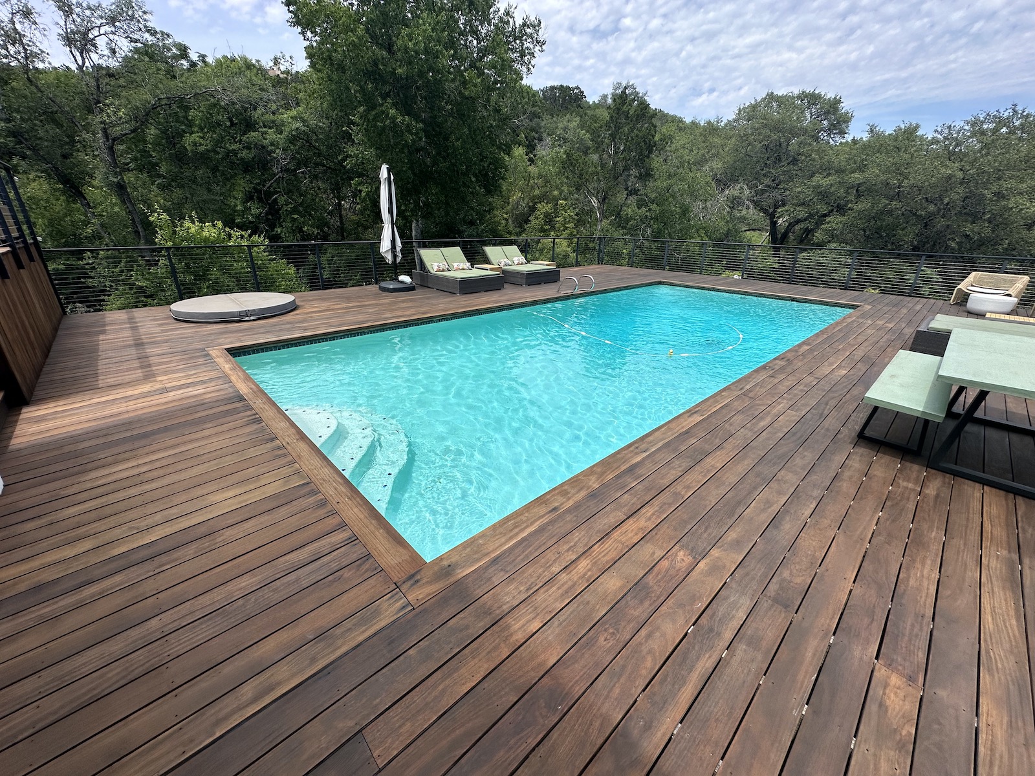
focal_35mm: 14
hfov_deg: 102.1
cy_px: 388
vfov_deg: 85.7
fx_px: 419
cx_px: 518
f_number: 2.2
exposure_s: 1/2681
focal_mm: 2.22
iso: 50
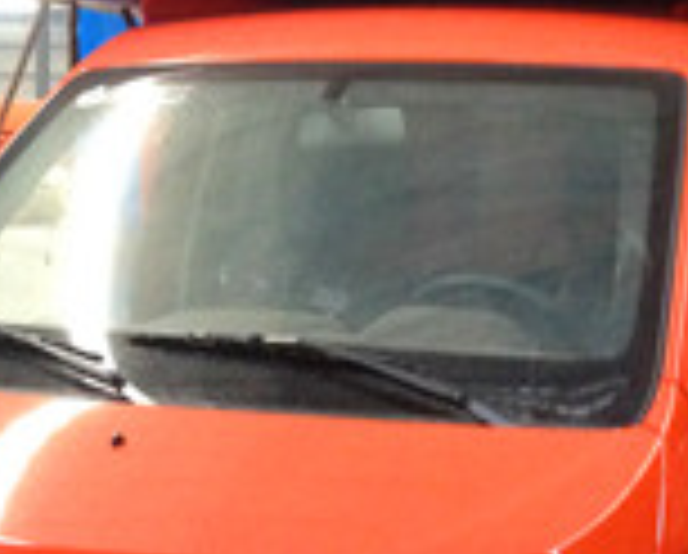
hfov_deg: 18.4
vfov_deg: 14.8
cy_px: 450
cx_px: 396
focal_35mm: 104
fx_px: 2122
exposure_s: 1/20
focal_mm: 4.28
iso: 400
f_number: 2.4
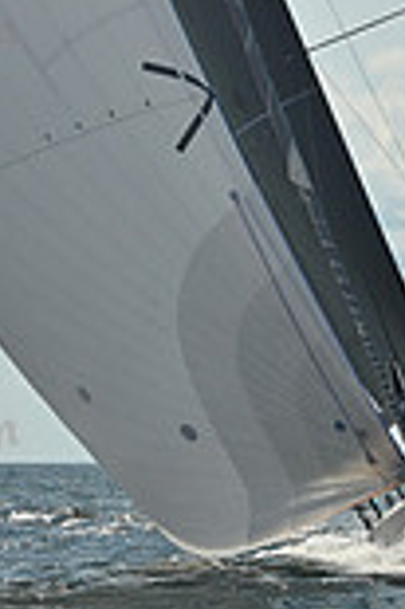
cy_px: -169
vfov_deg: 7.8
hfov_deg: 5.2
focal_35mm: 262
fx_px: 4431
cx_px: 222
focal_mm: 70
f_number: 13
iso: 250
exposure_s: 1/1000
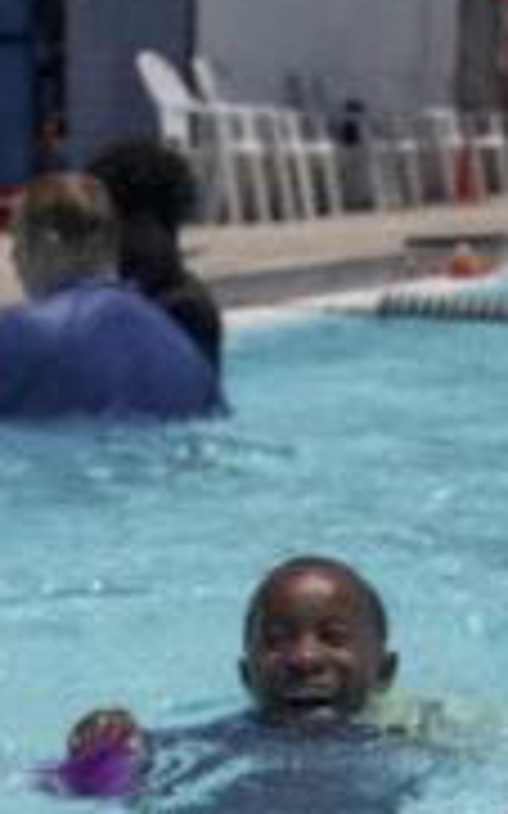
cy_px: 1048
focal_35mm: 147
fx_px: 3259
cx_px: 94
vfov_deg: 13.7
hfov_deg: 8.9
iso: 100
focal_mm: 34
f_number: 4.5
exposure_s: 1/2000
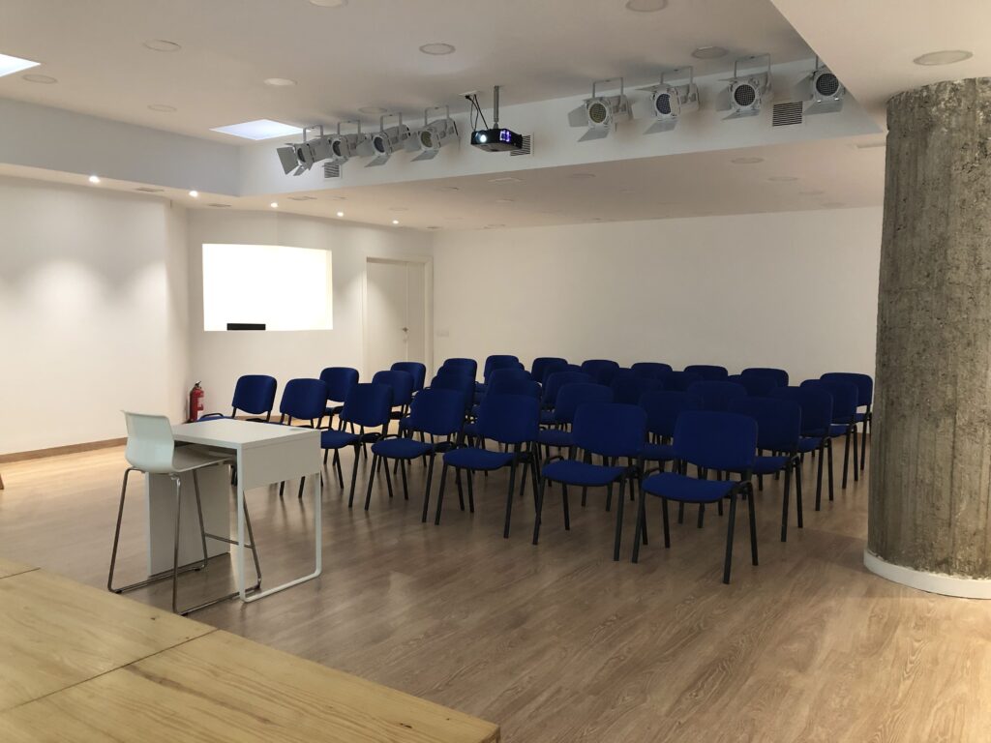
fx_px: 802
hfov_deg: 63.4
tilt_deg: -4.7
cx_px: 496
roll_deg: +1.0
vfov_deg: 49.7
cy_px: 372
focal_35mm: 28
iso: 64
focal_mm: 3.99
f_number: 1.8
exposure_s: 1/15
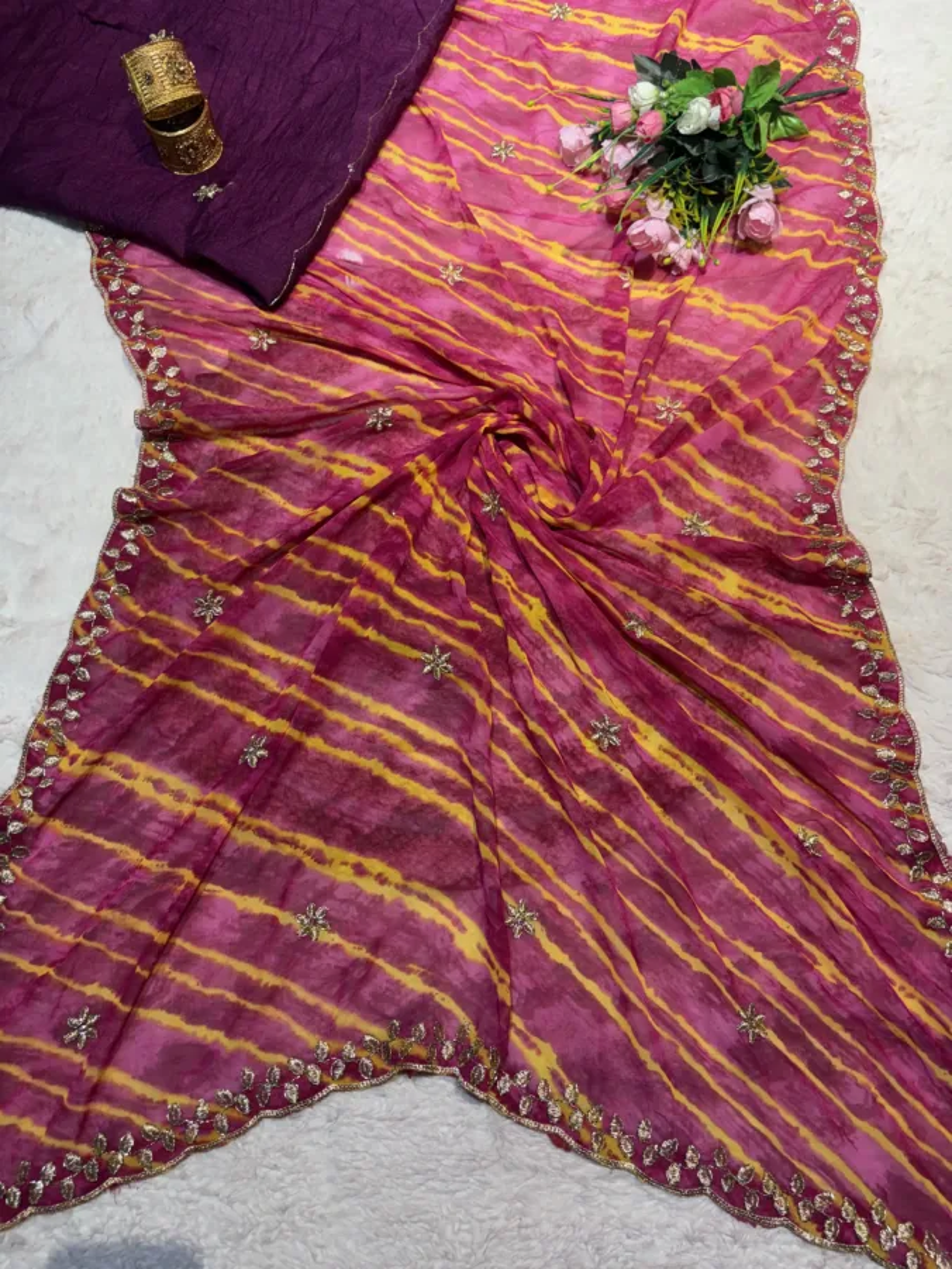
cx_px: 476
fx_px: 953
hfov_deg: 53.1
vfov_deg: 67.3
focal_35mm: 26
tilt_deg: -71.0
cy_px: 634
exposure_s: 1/100
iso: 64
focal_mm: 5.96
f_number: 1.6
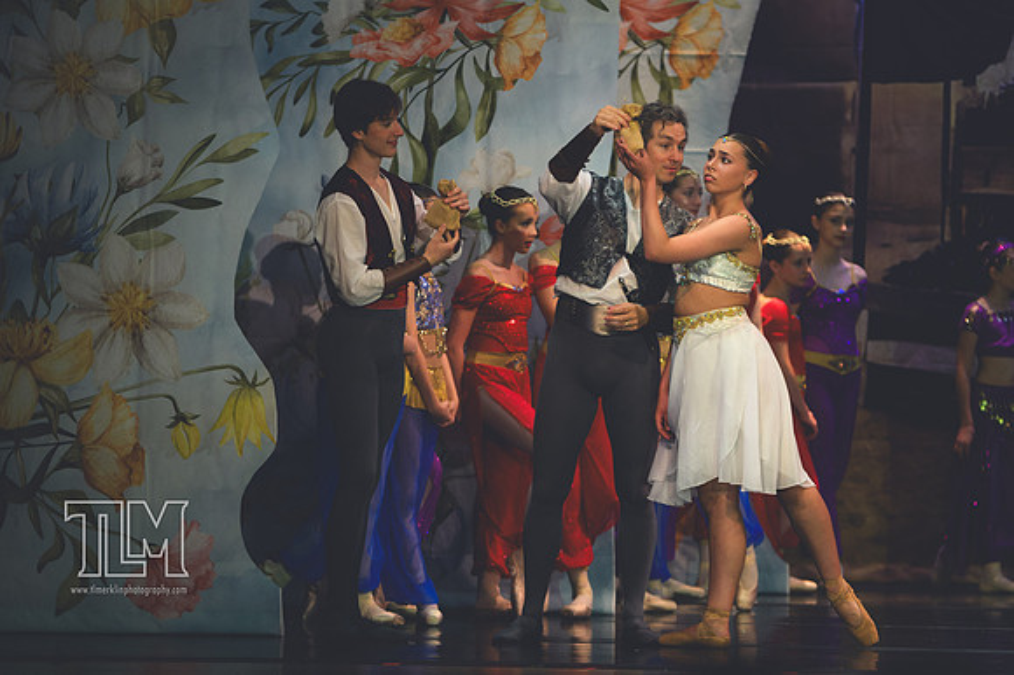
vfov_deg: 4.6
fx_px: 8445
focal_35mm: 300
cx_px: 507
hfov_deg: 6.9
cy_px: 338
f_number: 2.8
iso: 1400
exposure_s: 1/500
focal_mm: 200
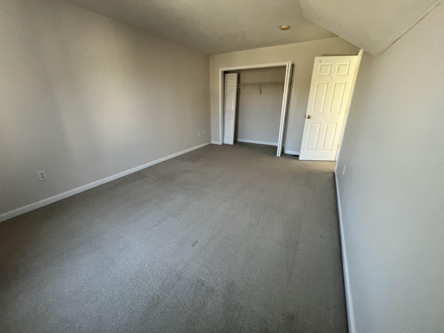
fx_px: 167
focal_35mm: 13
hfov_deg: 106.2
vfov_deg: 89.9
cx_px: 222
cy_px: 166
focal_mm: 1.57
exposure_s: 1/60.2
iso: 160
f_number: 1.8
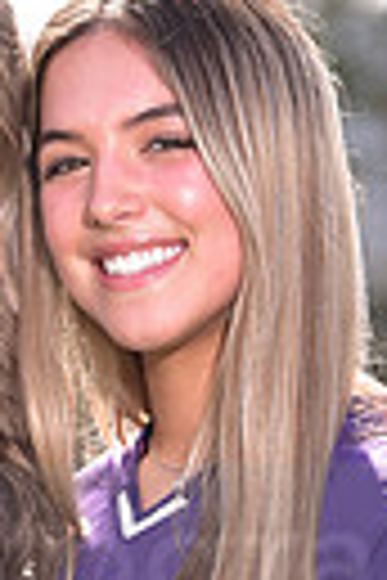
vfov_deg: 3.3
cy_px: 526
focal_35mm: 631
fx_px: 10174
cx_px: 61
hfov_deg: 2.2
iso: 100
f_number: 5
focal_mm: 140
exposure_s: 1/250
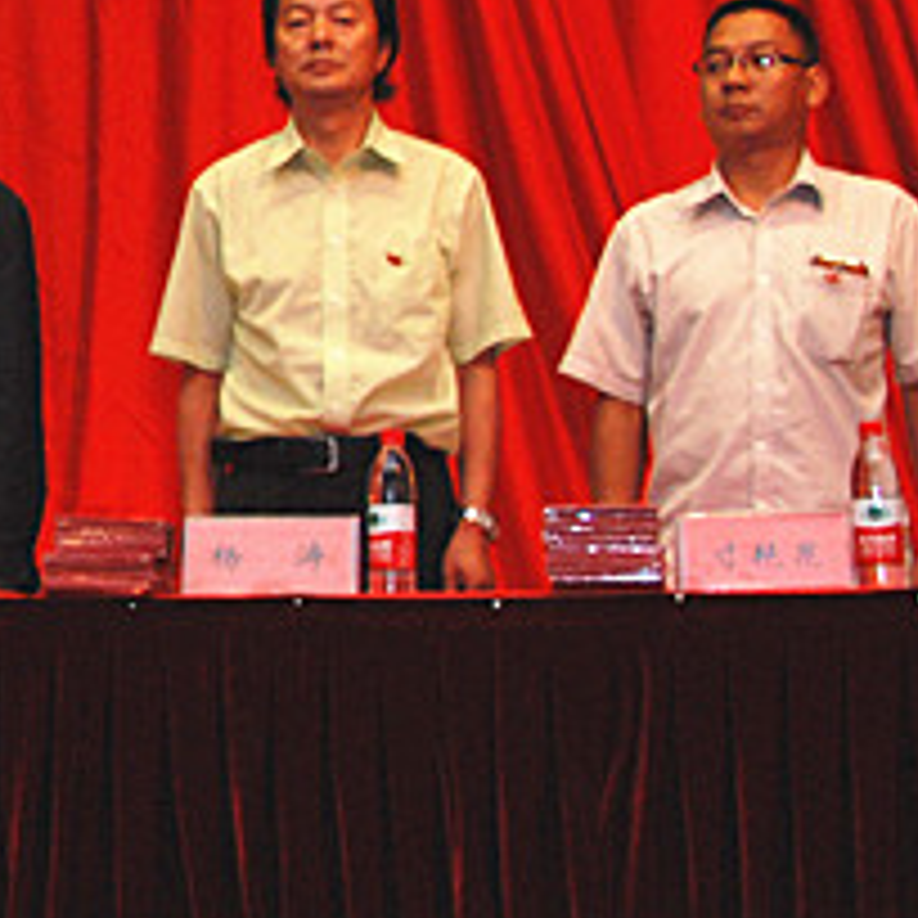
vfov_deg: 12.4
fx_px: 4200
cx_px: -621
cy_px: 70
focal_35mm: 140
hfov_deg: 11.7
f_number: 5.6
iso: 400
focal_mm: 28
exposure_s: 1/60
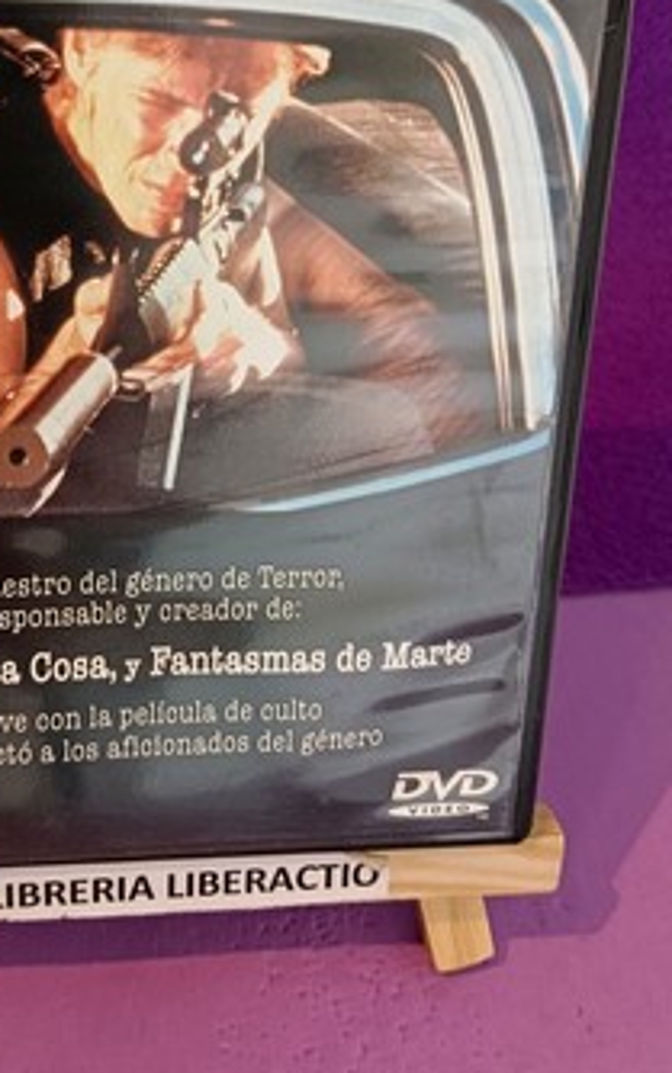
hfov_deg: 30.3
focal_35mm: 42
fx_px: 1230
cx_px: 206
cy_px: 321
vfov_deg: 46.1
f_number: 1.8
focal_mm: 3.96
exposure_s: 1/100
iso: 817
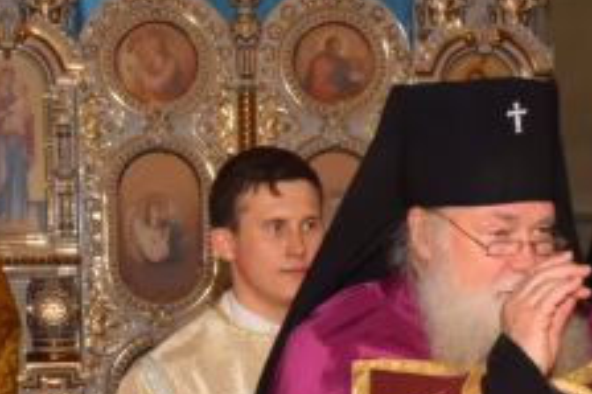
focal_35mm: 139
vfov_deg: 9.8
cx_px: 513
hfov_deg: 14.7
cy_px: 389
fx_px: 2279
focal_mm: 27
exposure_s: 1/80
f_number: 8
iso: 1250
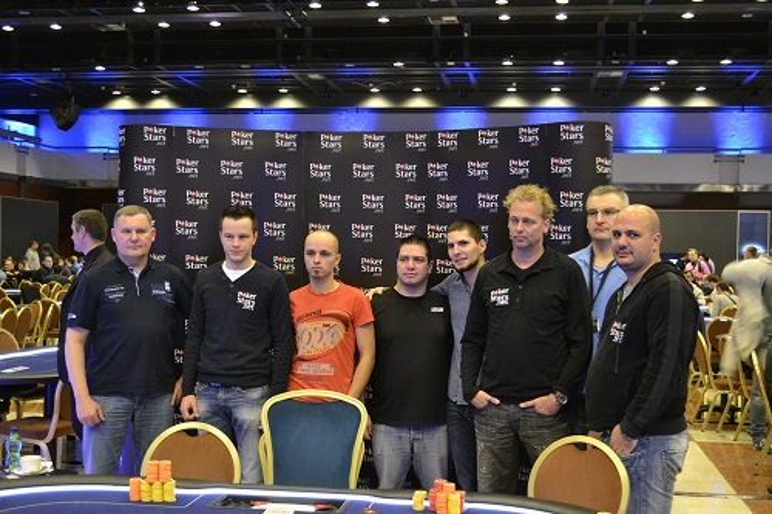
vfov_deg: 29.8
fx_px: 965
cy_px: 257
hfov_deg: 43.6
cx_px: 386
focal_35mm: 45
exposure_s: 1/15
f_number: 4.5
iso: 2500
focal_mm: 30
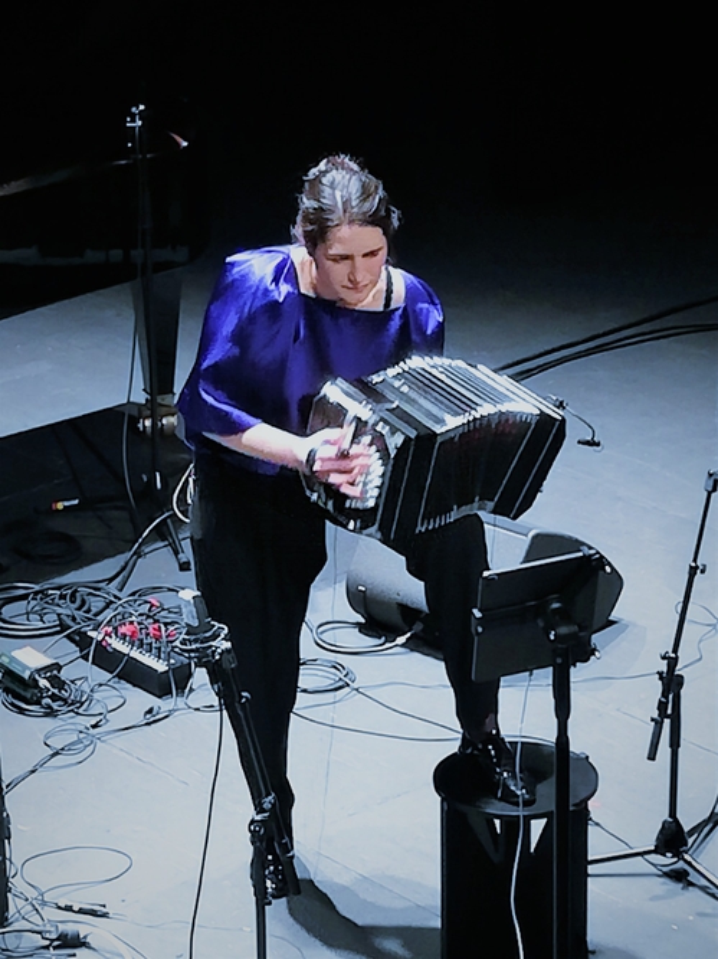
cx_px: 359
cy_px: 480
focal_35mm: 78
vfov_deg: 25.0
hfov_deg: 18.9
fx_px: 2159
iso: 250
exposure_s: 1/33.3
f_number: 2.2
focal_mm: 3.81
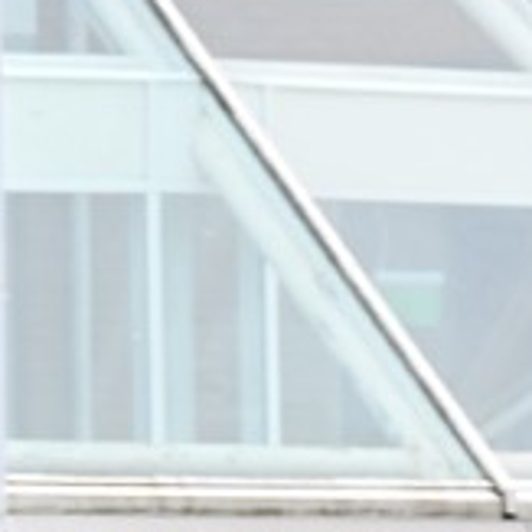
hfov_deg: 2.2
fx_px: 13927
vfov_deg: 2.2
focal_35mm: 801
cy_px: 685
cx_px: 1589
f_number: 6.3
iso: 125
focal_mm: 89
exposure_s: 1/250
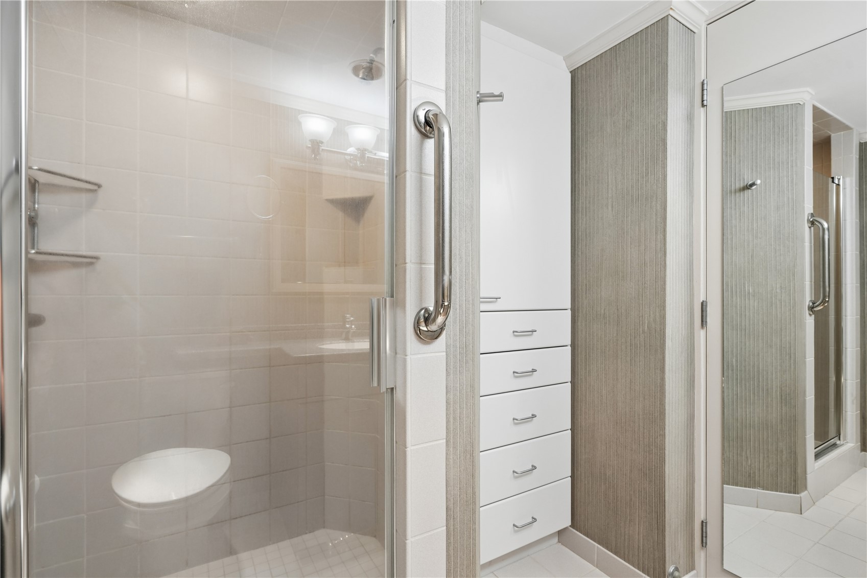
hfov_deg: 96.7
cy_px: 289
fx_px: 385
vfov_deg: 73.7
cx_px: 434
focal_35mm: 16
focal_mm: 16
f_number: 8
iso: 800
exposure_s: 1/30
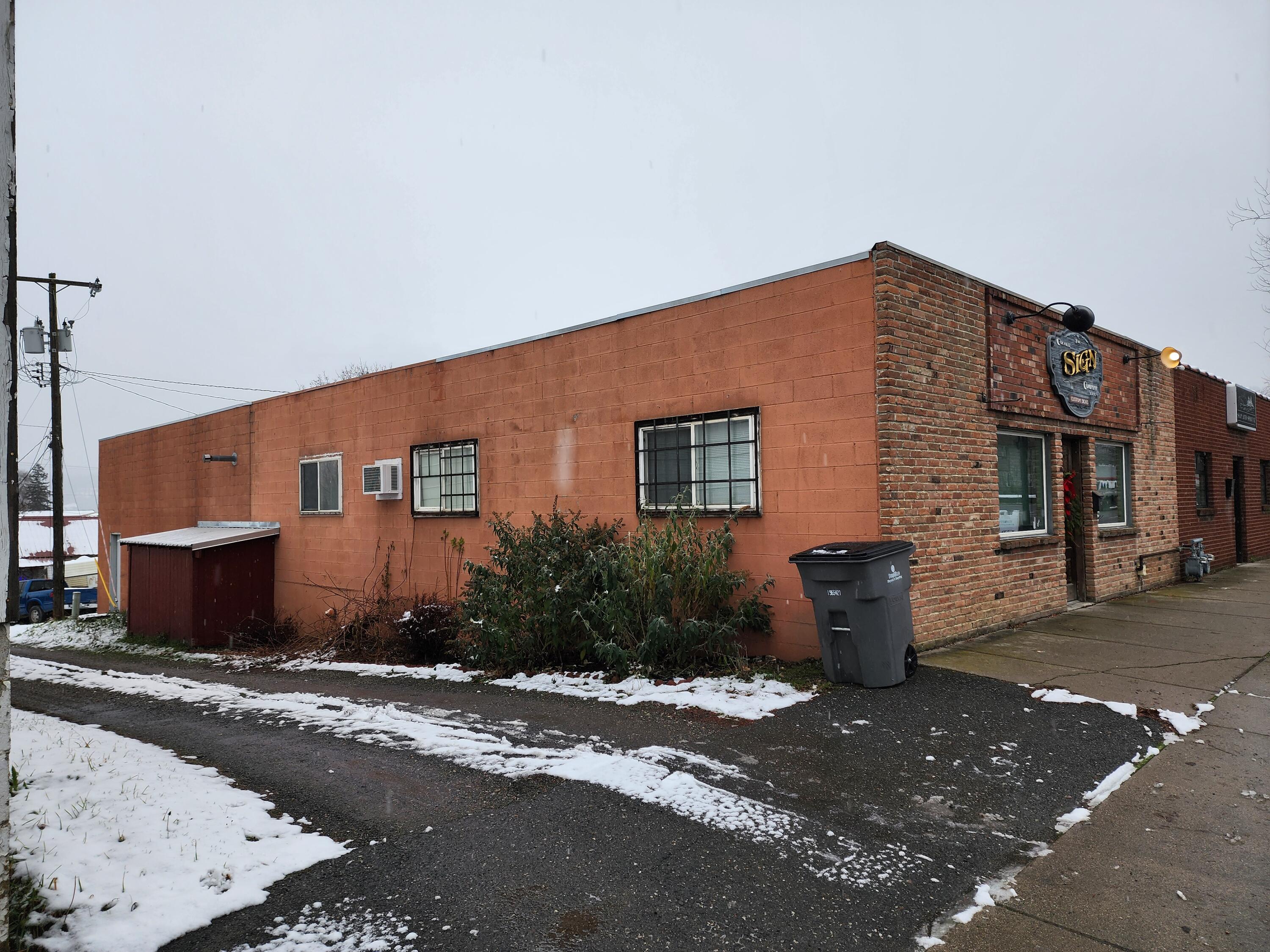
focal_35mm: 23
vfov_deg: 58.9
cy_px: 476
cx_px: 635
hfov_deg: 73.9
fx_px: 844
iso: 20
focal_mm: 6.4
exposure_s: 1/180
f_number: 1.8
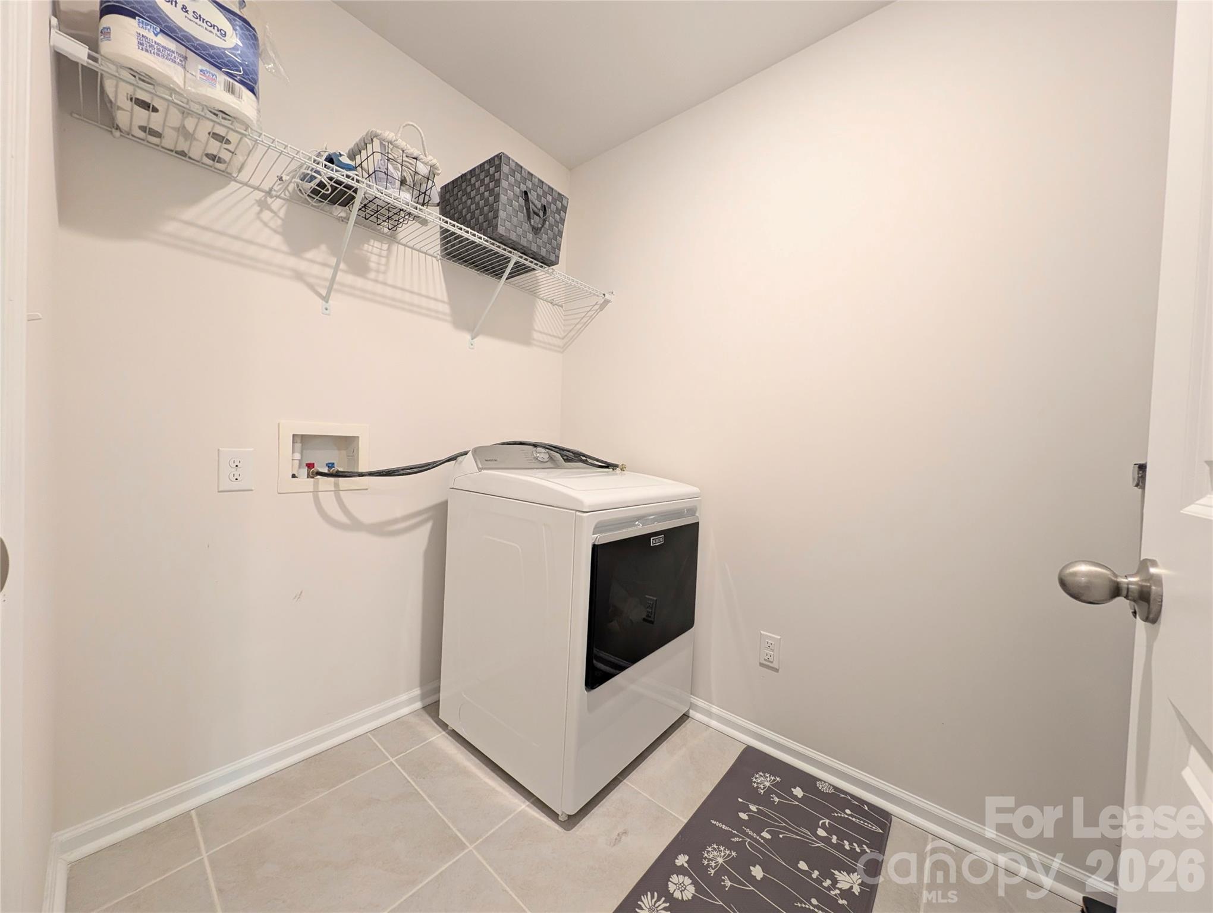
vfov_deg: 94.6
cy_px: 456
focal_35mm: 12
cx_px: 606
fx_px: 421
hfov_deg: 110.5
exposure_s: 1/30
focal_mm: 2.23
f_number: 1.95
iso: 141
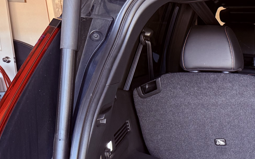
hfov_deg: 23.0
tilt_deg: -20.0
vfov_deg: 16.3
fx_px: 521
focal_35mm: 75
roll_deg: -1.4
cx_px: 366
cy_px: 217
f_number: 1.78
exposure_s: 1/100
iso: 200
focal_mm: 6.76
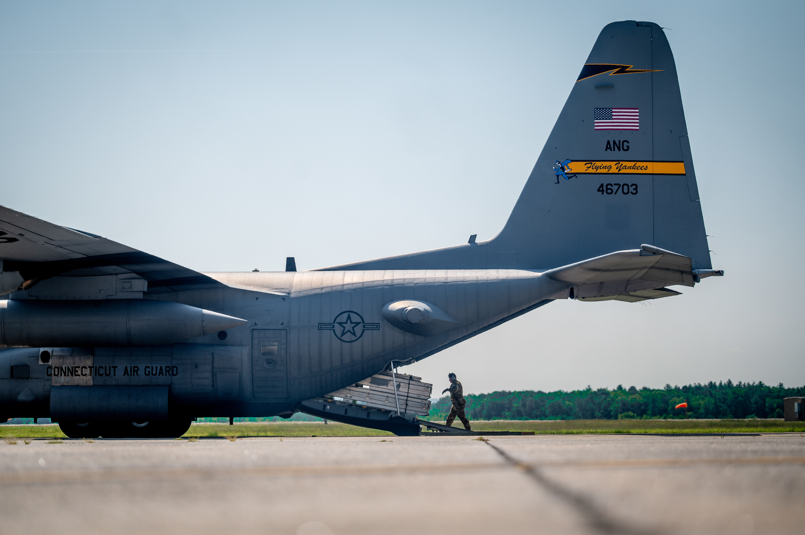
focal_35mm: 82
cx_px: 402
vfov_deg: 16.6
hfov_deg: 24.8
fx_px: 1832
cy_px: 268
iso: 200
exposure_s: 1/5000
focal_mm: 82
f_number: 2.8
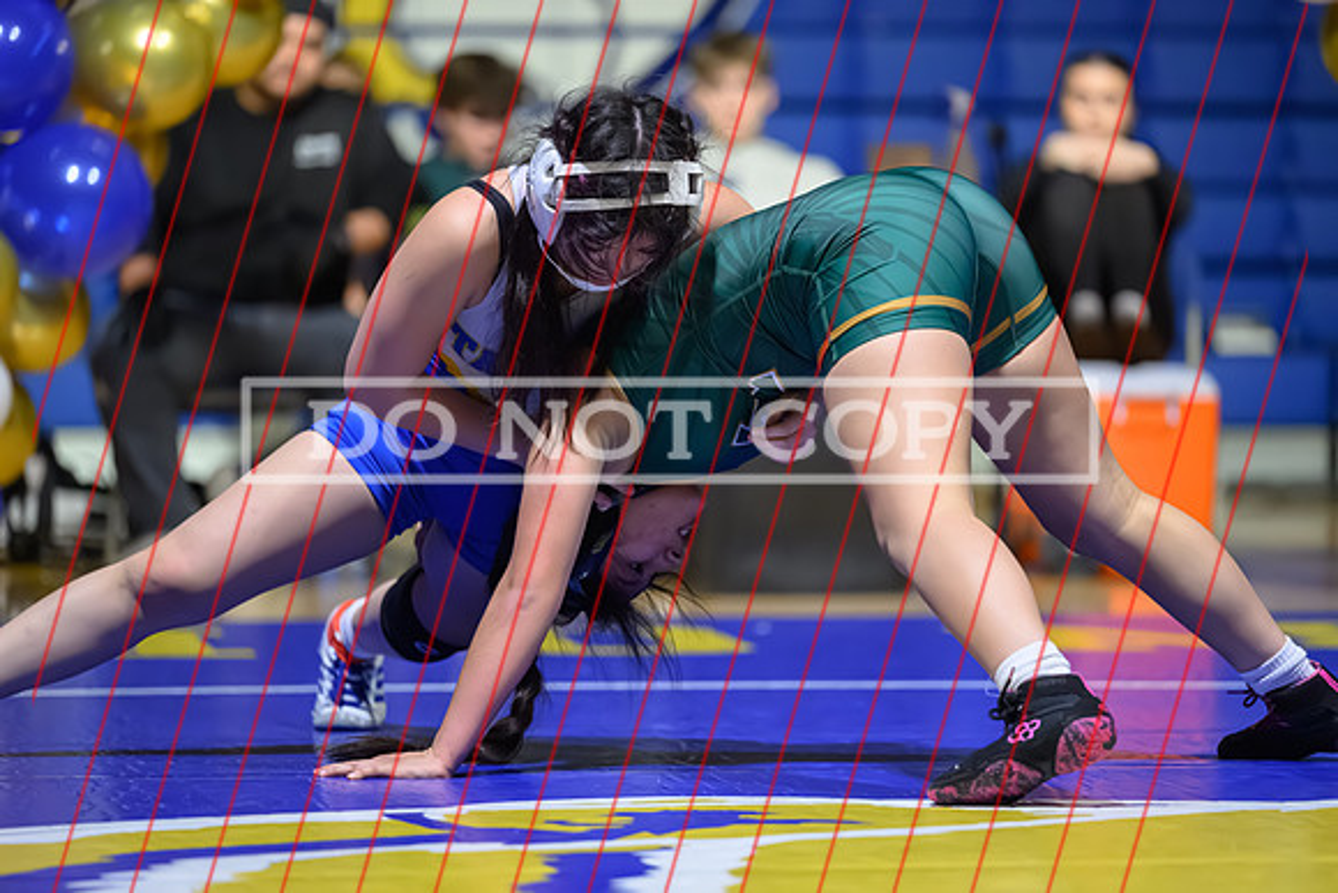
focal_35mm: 200
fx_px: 7435
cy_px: 446
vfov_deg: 6.9
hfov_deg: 10.3
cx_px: 669
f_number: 2.8
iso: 8000
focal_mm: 200
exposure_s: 1/640
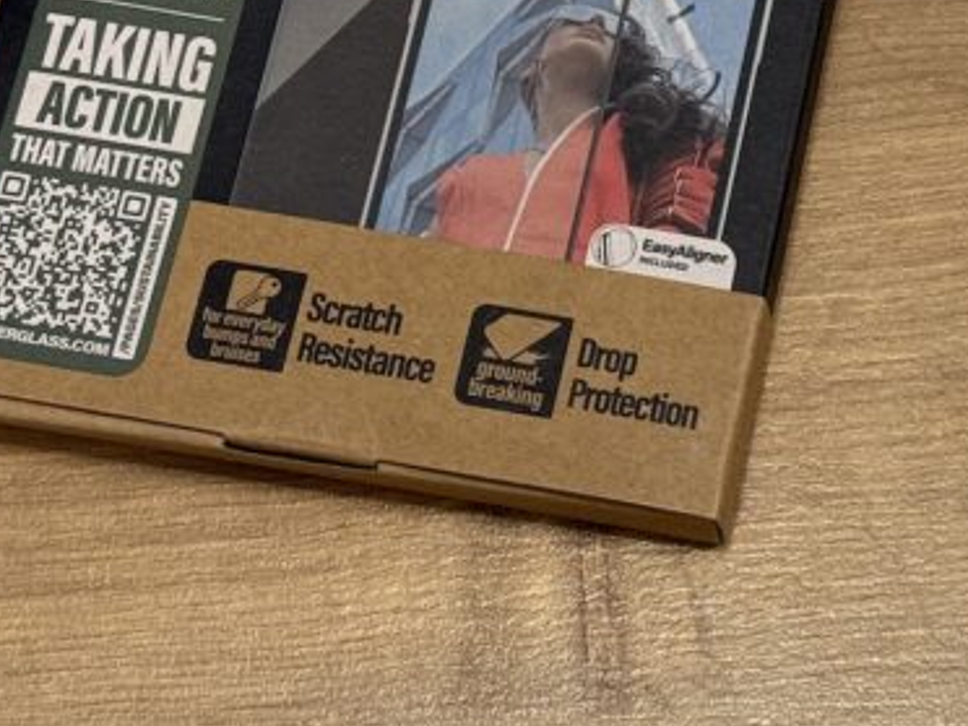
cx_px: 882
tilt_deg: -67.4
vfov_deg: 11.1
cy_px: -36
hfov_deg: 14.8
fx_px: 3691
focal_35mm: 132
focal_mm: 6.76
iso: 100
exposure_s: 1/65
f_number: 1.78
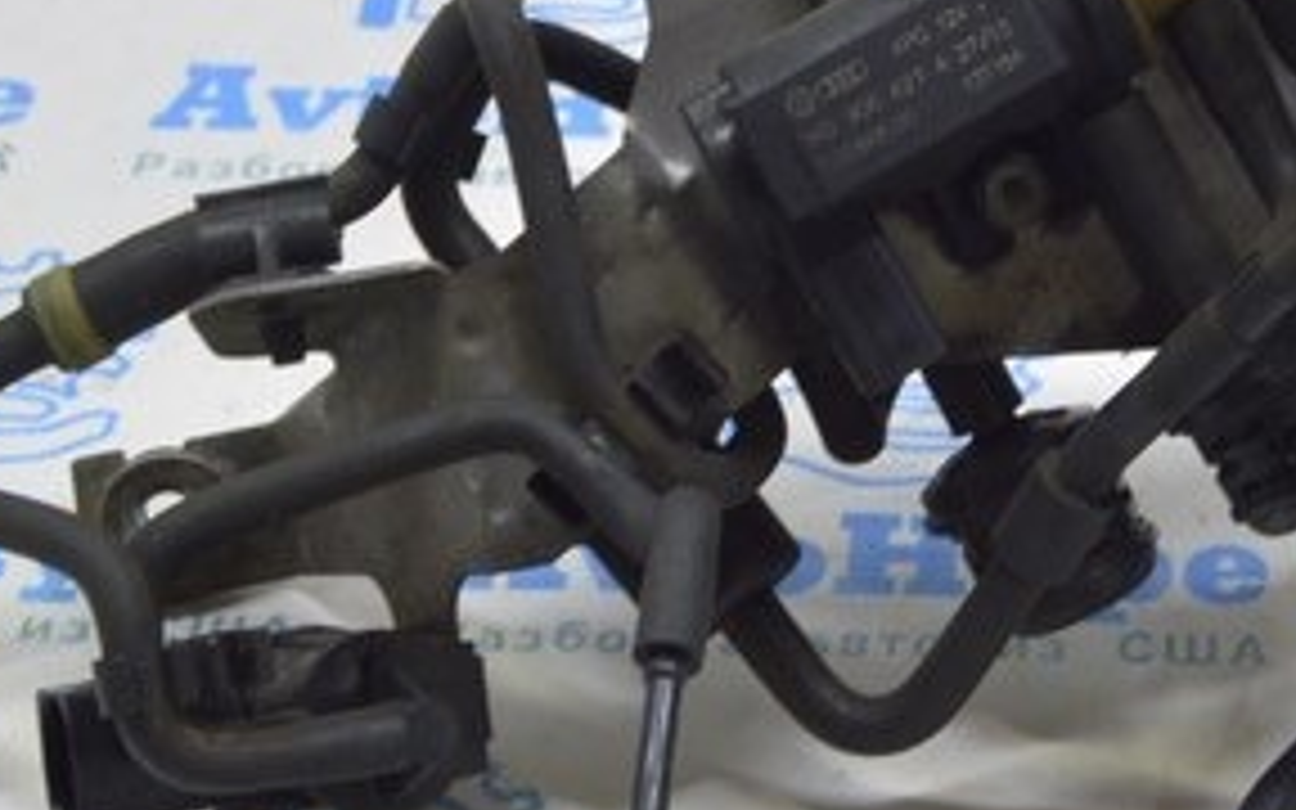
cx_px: 1228
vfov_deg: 9.2
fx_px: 4980
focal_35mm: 141
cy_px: 25
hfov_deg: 14.6
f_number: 5.6
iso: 400
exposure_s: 1/20
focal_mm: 26
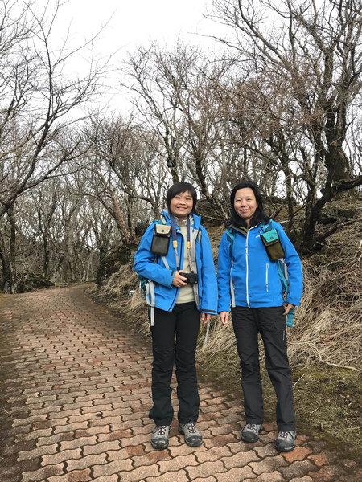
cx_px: 181
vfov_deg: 63.4
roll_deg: +3.1
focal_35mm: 28
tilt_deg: +10.1
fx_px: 390
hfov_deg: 49.7
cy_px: 241
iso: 20
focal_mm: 3.99
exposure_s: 1/377
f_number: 1.8
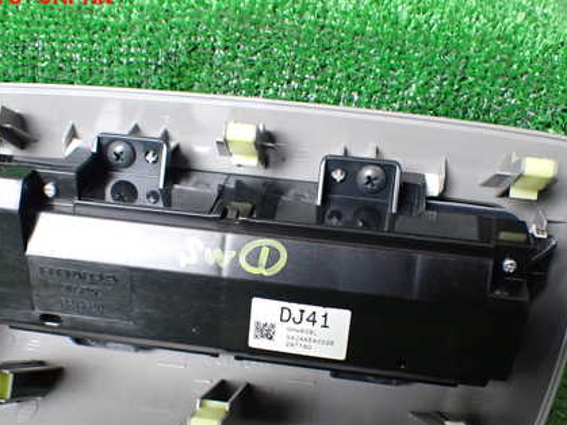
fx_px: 704
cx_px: 272
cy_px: 283
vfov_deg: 33.3
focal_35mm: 43
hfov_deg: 43.9
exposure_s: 1/125
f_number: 2.3
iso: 800
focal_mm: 5.4
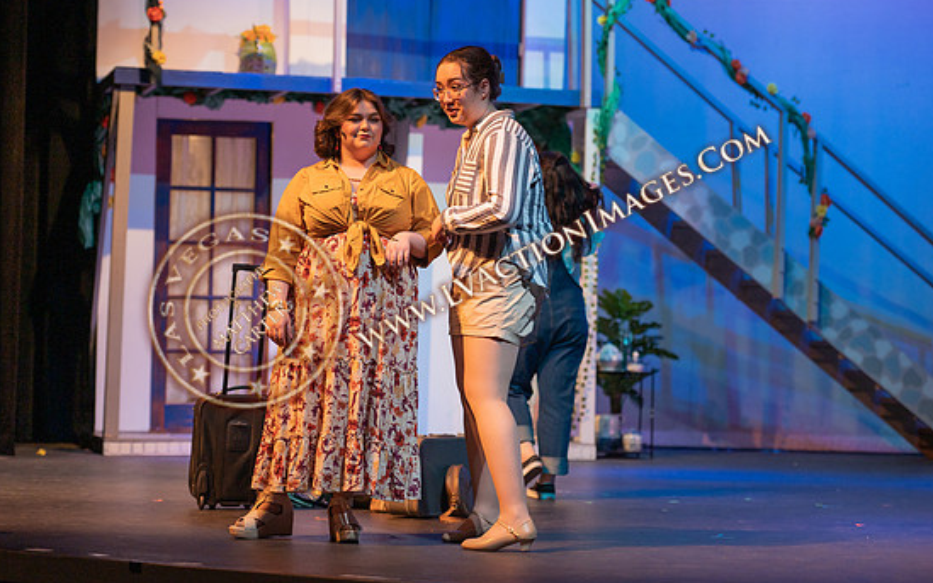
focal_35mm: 99
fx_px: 2517
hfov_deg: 21.0
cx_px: 459
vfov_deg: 13.2
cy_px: 262
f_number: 2.8
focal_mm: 92
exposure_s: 1/250
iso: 800
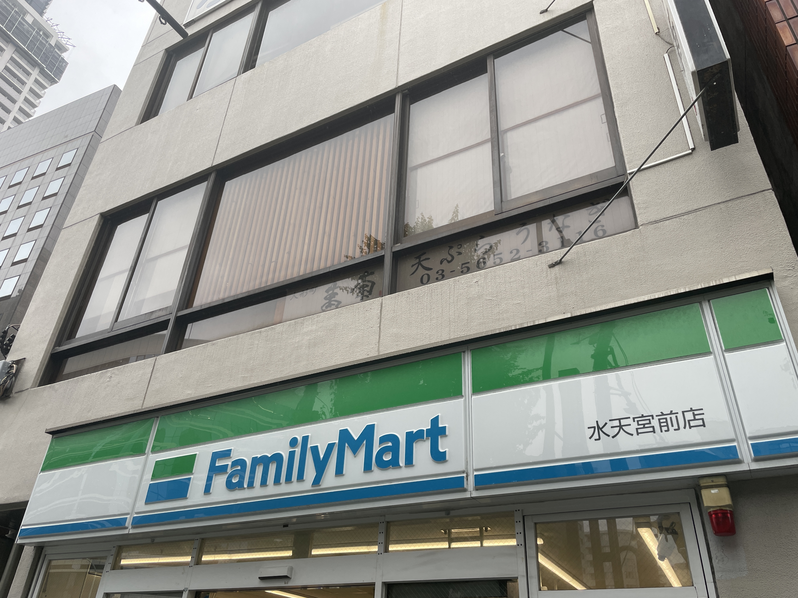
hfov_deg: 67.3
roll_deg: -3.3
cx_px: 399
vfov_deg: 53.1
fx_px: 599
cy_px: 299
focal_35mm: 26
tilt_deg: +31.5
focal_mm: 4.2
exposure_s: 1/136
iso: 32
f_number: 1.6
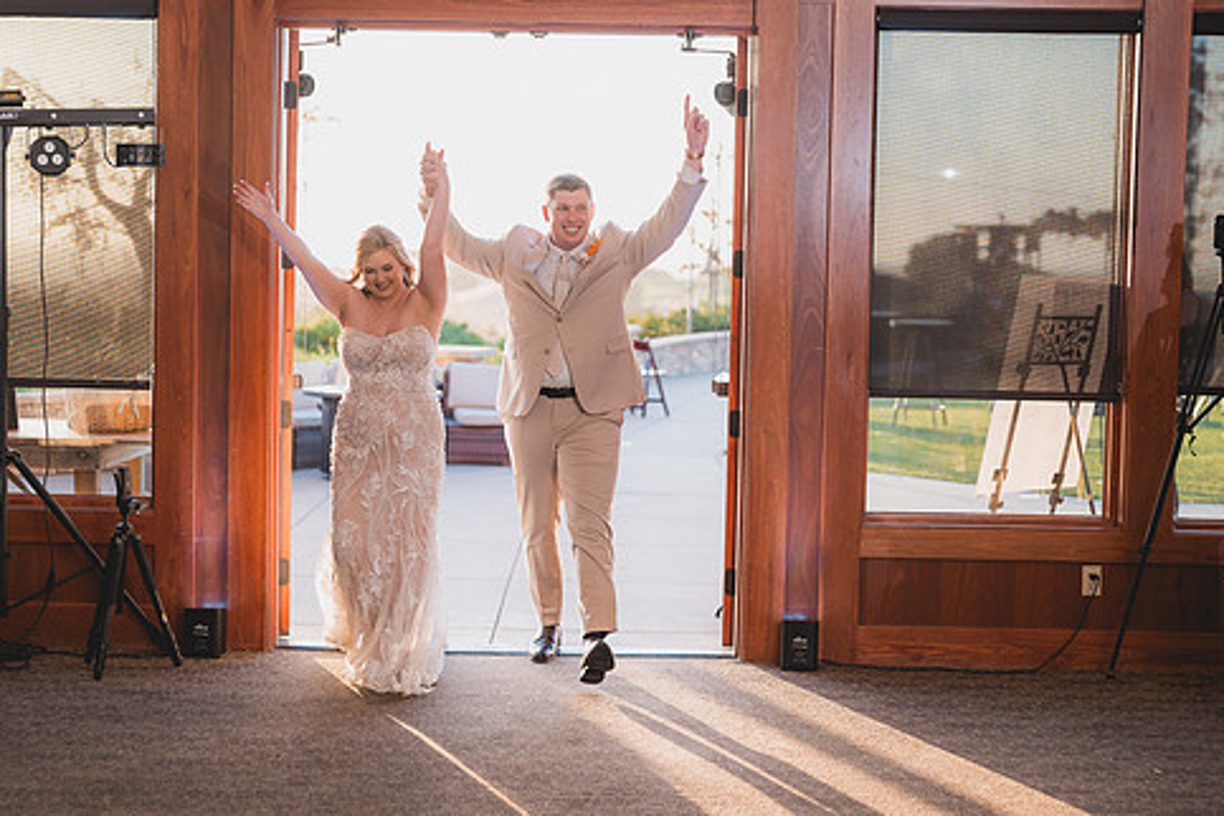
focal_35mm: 60
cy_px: 364
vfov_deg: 22.6
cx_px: 555
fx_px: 2040
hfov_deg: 33.4
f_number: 1.8
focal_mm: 50
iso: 125
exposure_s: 1/250
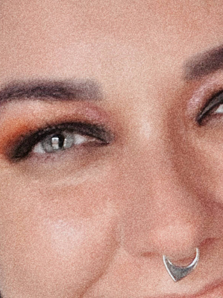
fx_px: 1013
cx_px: 331
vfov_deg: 15.8
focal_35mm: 118
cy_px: 398
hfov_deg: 12.0
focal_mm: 2.71
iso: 640
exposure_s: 1/30
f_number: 1.9
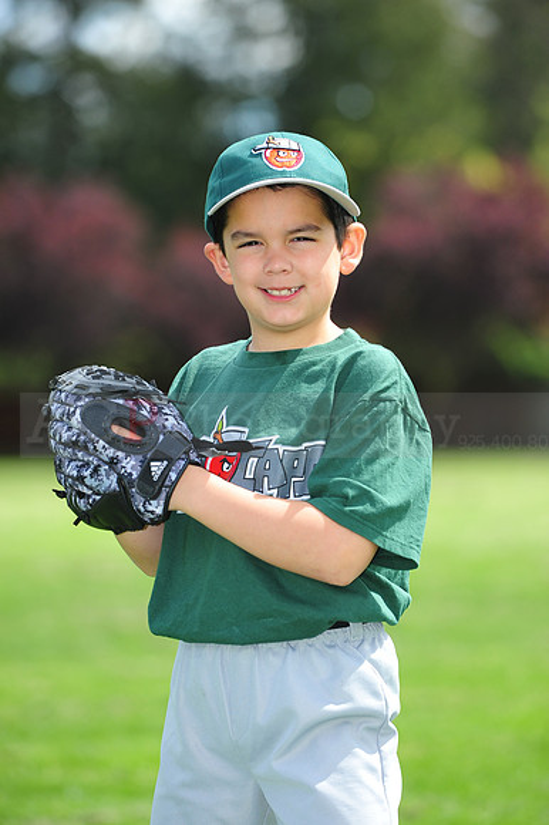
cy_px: 412
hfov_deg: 7.4
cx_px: 274
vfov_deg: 11.1
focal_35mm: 185
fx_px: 4237
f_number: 5
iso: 400
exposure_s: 1/1250
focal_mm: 185
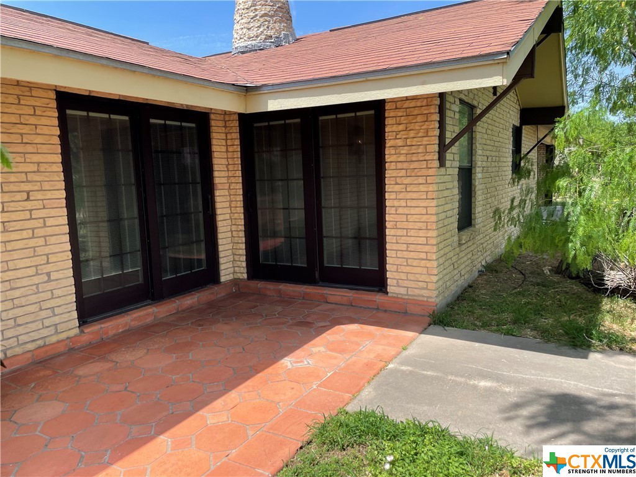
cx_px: 318
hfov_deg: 67.3
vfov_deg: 53.1
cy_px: 238
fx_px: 478
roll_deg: +2.9
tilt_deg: -6.8
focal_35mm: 26
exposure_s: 1/1490
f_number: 1.6
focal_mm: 4.2
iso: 32
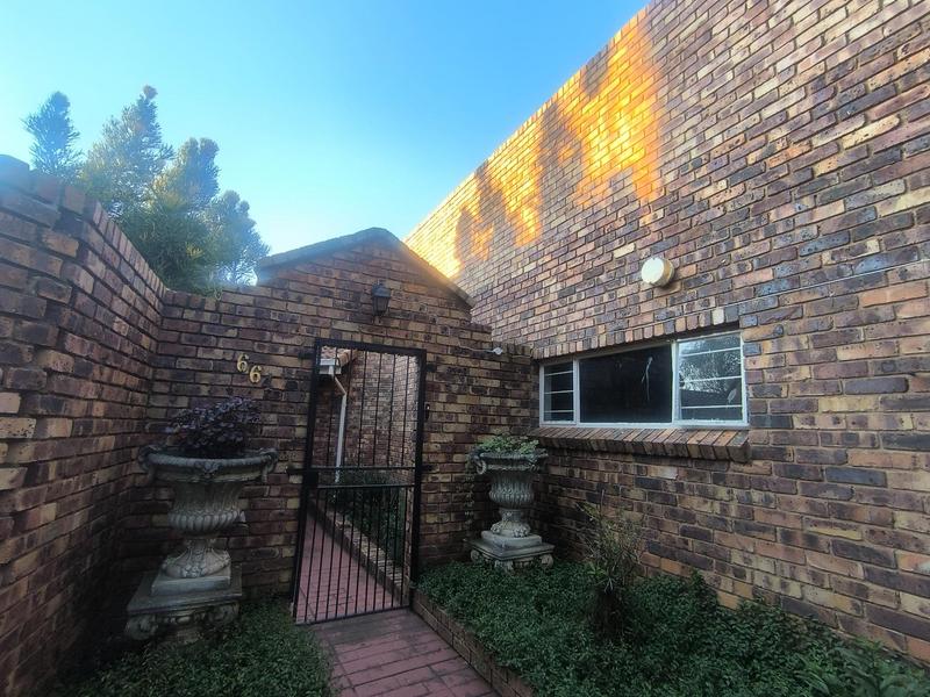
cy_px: 348
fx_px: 430
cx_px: 465
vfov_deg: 78.1
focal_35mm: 16
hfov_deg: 94.5
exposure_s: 1/121
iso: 50
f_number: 2.2
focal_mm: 1.65
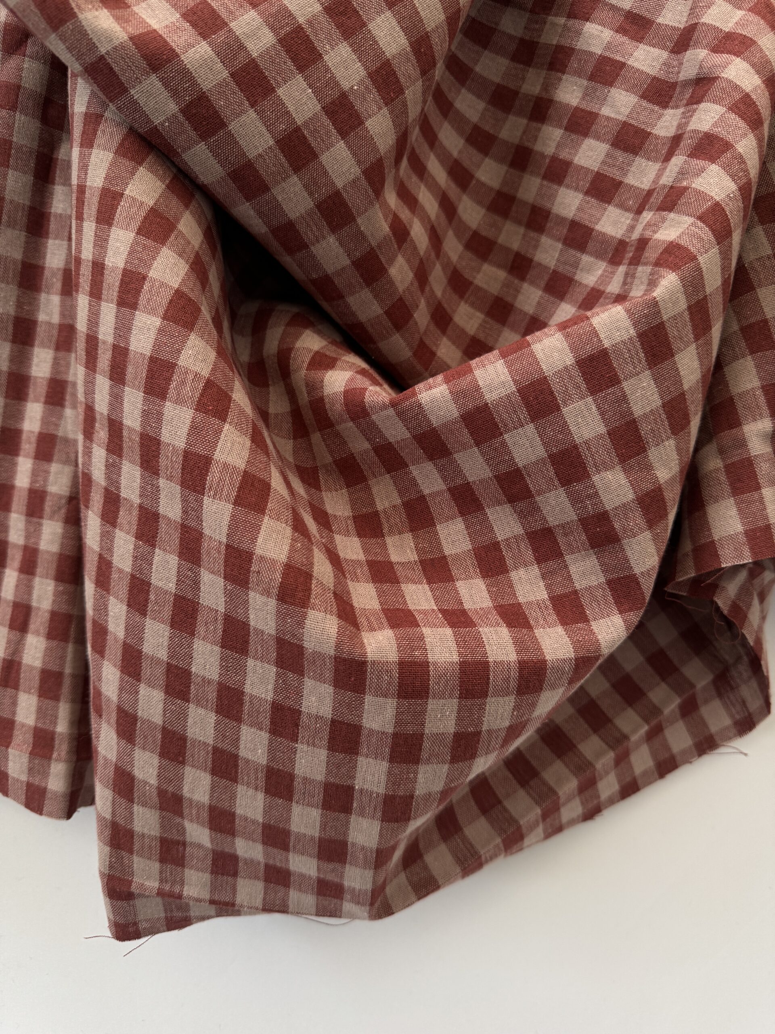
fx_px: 716
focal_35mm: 24
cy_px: 517
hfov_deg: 56.8
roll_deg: +0.8
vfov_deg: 71.6
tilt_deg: -6.0
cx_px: 388
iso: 160
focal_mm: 6.76
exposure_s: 1/100
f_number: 1.78
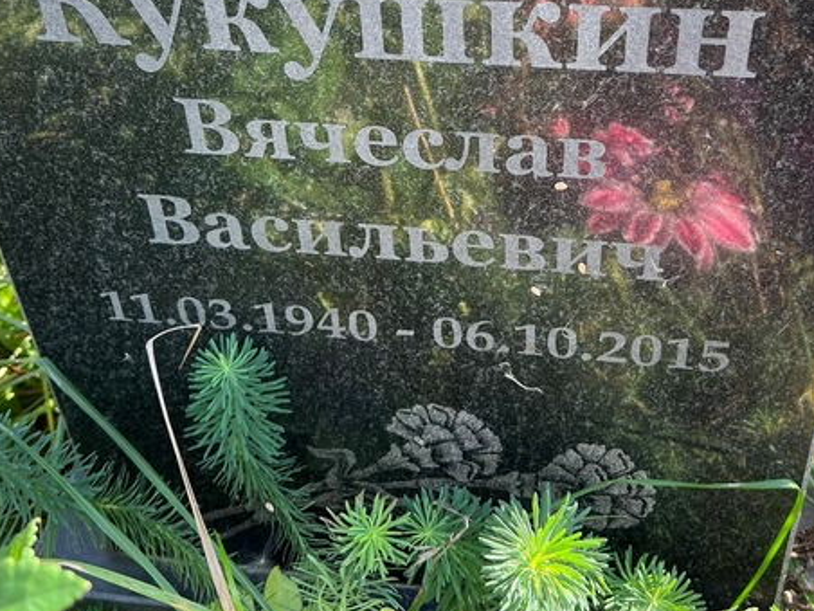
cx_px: 461
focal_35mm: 46
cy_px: 112
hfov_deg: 41.2
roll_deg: +4.5
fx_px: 1082
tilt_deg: -31.1
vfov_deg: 30.7
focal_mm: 5.7
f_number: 1.5
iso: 50
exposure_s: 1/180
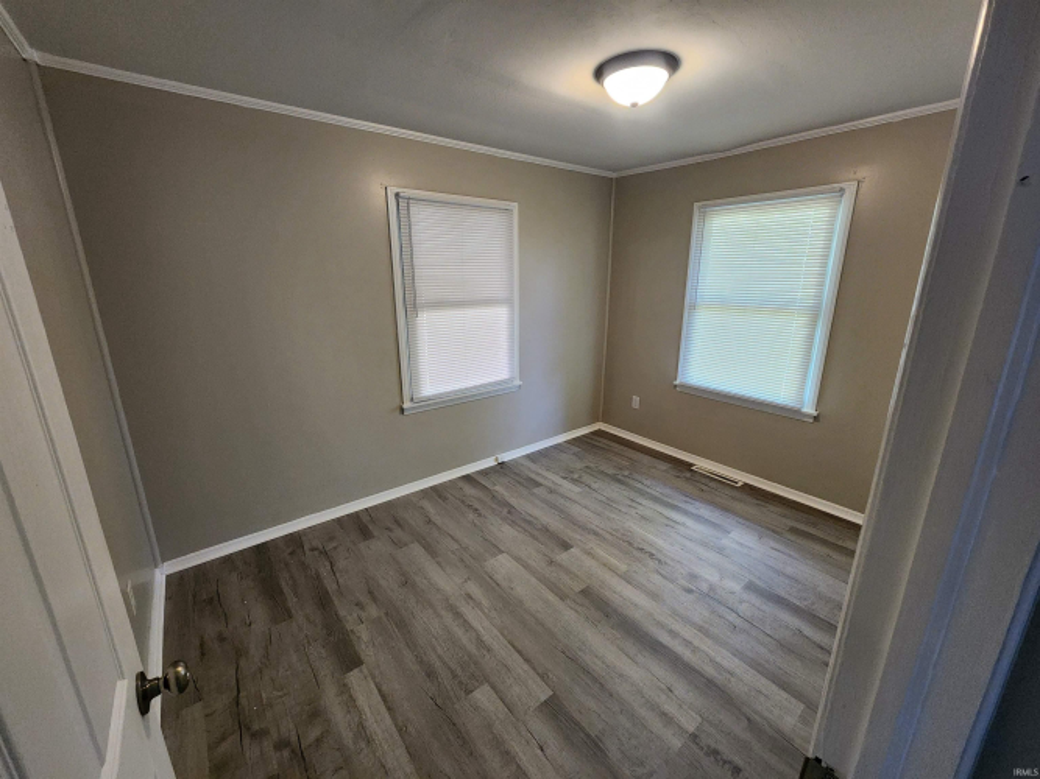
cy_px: 390
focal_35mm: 13
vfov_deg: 89.9
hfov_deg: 106.2
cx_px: 520
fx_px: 391
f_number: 2.2
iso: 320
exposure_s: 1/60
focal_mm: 2.2
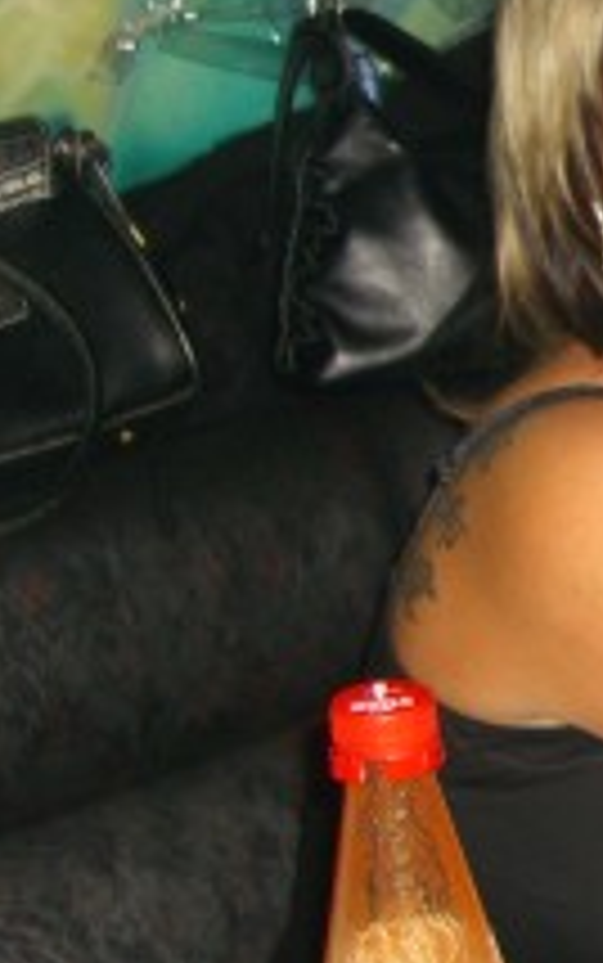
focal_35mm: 113
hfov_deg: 10.8
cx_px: 1125
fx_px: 2967
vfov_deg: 18.4
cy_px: 486
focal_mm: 7.9
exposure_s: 1/60
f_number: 2.8
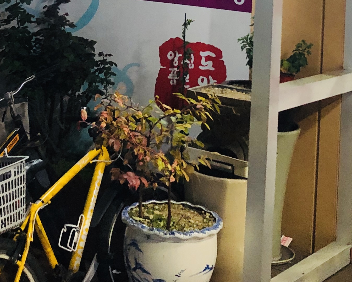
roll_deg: -3.1
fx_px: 854
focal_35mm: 82
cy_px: -87
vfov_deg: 17.5
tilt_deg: +0.7
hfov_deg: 23.2
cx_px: 138
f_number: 1.8
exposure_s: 1/12
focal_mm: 3.99
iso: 100
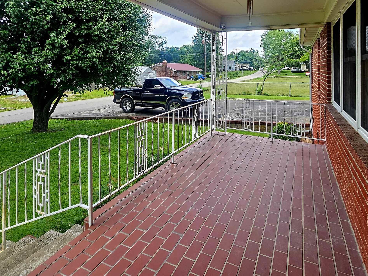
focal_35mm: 21
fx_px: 223
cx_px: 184
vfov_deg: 59.0
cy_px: 59
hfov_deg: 79.0
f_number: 2.2
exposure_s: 1/556
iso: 50
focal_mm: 2.2
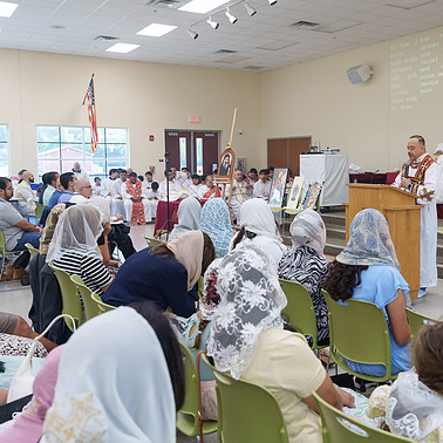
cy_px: 203
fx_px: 579
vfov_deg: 41.8
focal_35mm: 40
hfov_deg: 41.0
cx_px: 315
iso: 1000
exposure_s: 1/60
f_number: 4.5
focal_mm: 28
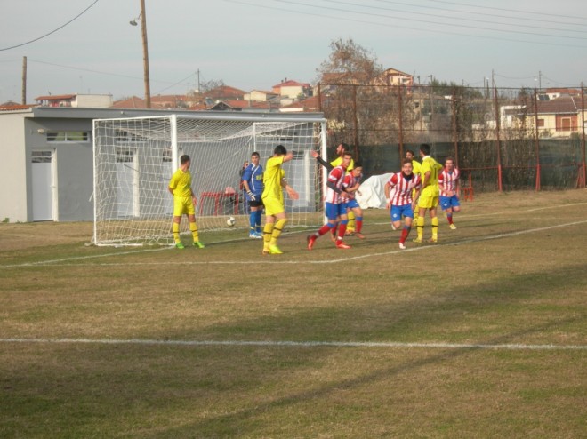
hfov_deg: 17.4
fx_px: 1915
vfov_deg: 13.1
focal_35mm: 113
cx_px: 294
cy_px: 220
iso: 50
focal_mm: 23.4
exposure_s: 1/100
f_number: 8.2
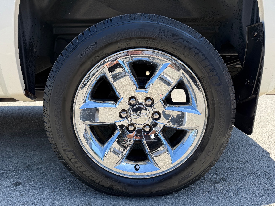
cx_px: 138
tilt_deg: -12.2
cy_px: 103
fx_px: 191
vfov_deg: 56.8
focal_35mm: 24
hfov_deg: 71.6
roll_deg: -0.3
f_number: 1.78
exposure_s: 1/992
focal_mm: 6.76
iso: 80
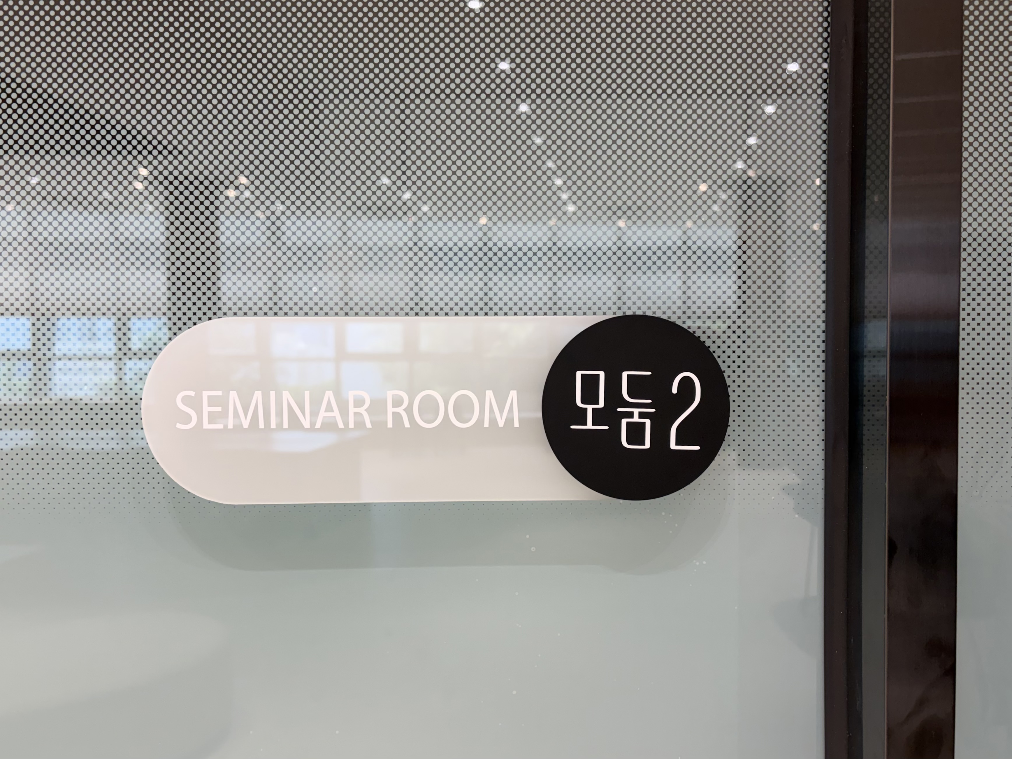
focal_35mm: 26
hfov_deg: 67.3
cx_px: 506
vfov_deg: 53.1
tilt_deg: -2.2
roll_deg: -1.5
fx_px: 760
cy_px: 380
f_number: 1.6
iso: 80
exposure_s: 1/120
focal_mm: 5.96
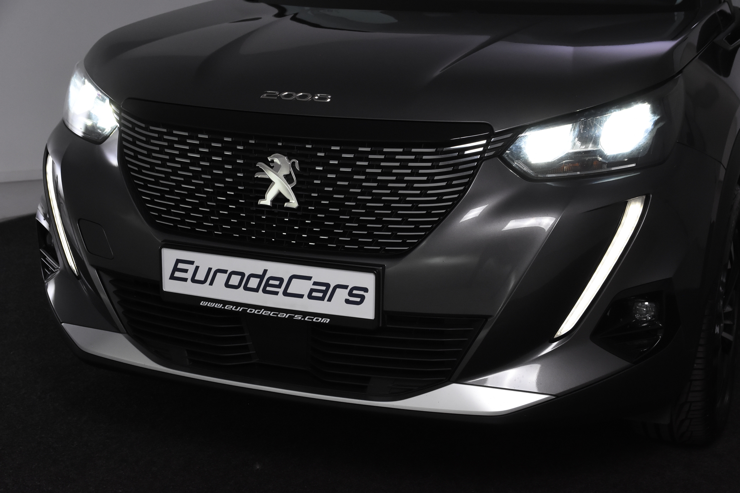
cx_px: 370
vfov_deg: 23.8
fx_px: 1172
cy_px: 246
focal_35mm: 57
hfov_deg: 35.1
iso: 1600
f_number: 7.1
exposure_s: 1/200
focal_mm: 38
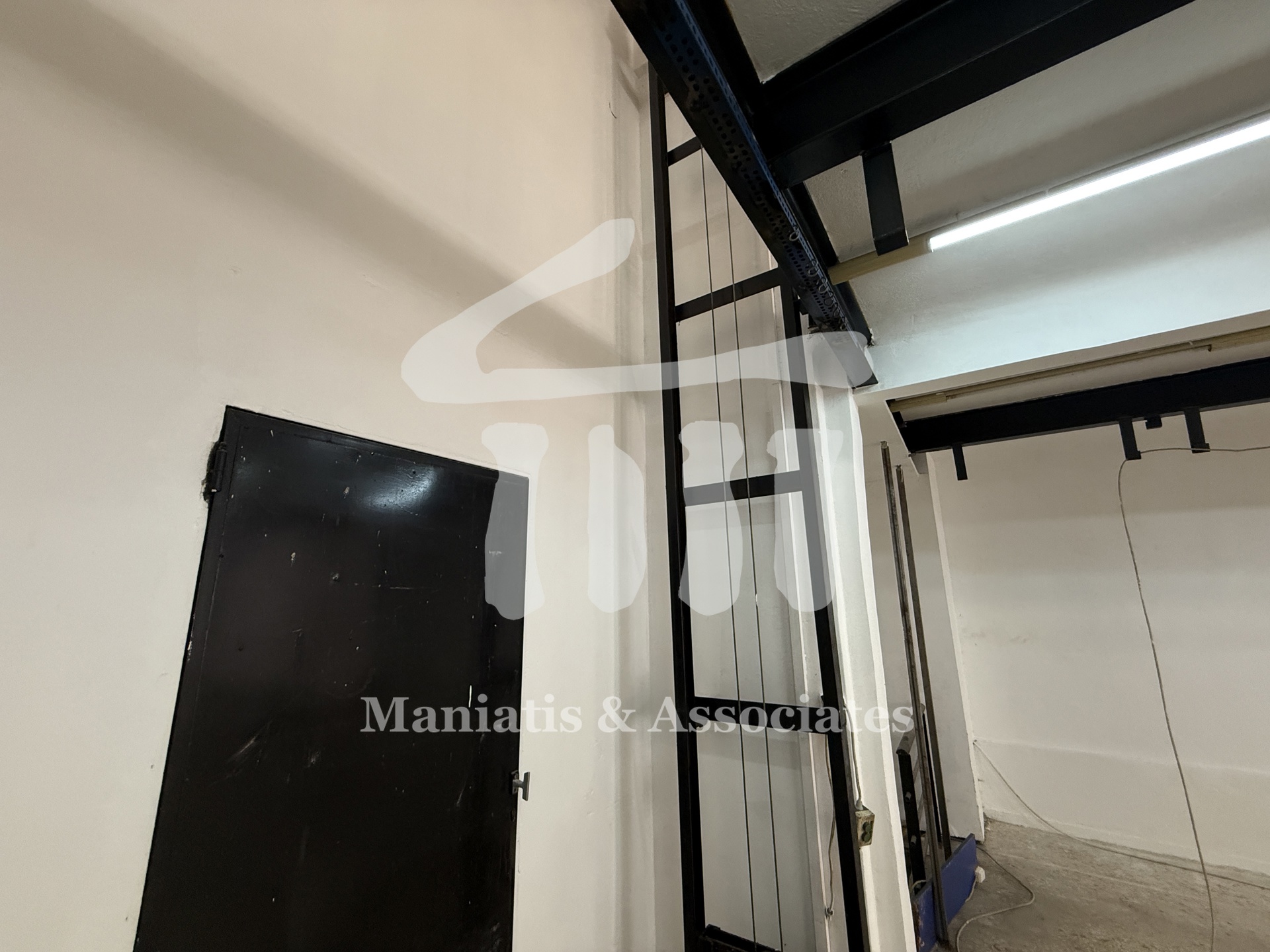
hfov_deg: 102.1
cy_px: 476
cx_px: 635
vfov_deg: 85.7
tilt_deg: +12.3
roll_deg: +0.4
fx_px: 514
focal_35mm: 14
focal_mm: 2.22
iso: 320
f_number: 2.2
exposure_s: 1/100
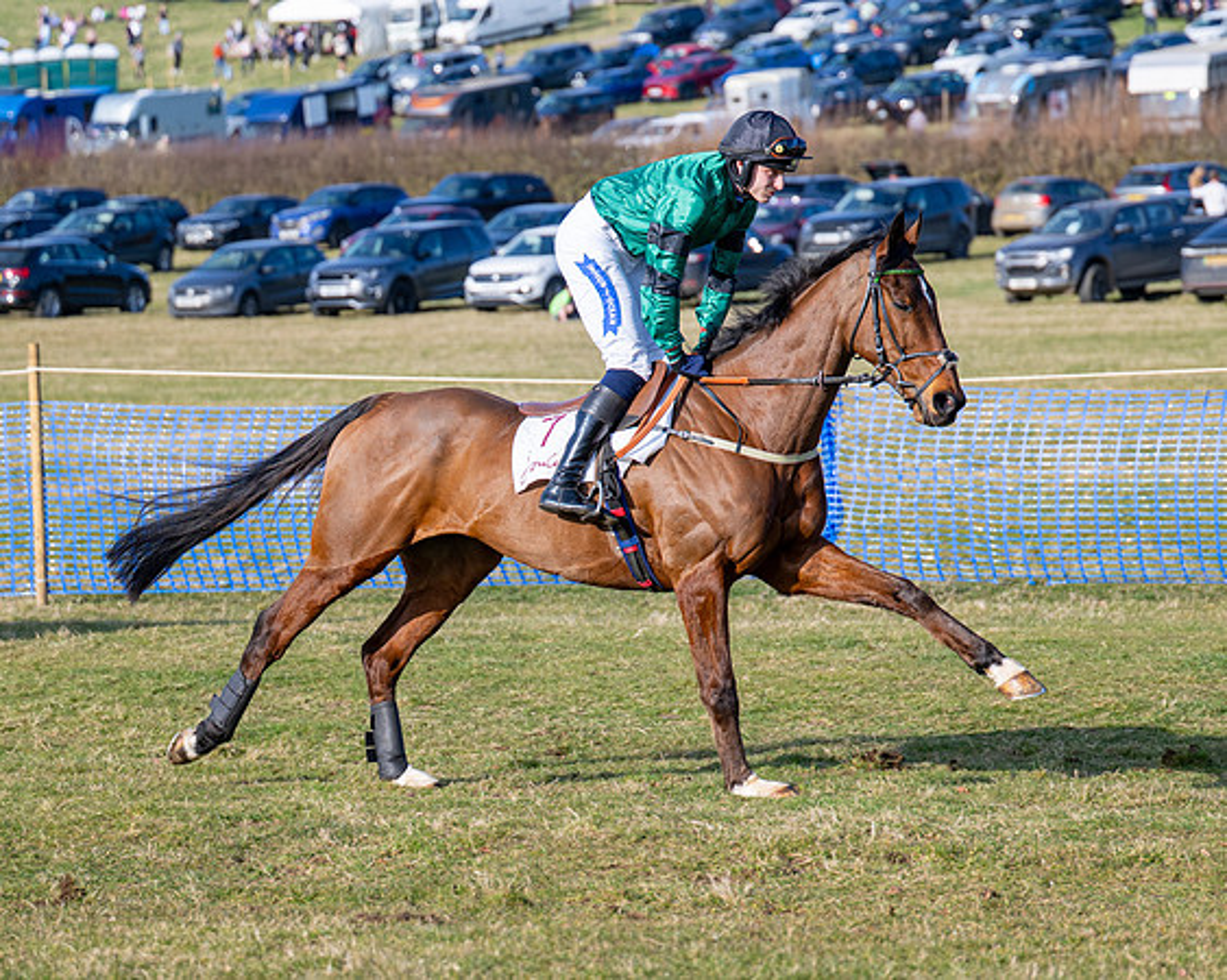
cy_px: 529
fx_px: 5860
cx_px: 548
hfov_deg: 12.0
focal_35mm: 161
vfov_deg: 9.6
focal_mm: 88
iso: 100
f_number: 2.8
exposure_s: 1/1600
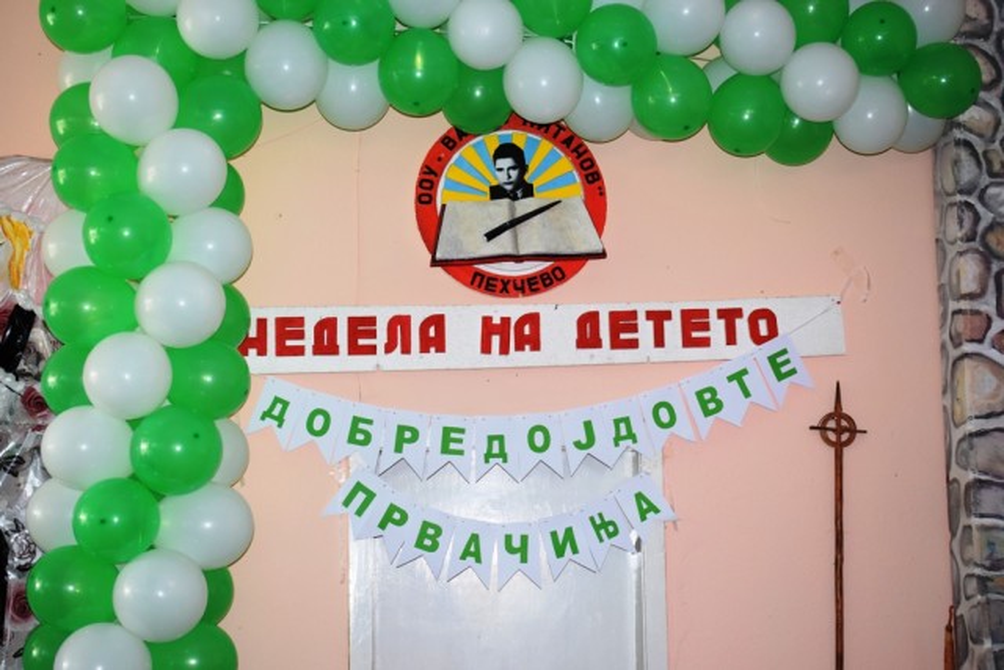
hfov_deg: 35.0
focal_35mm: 57
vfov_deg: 23.8
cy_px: 335
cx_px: 502
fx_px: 1590
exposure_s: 1/100
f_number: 5
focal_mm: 38
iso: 800
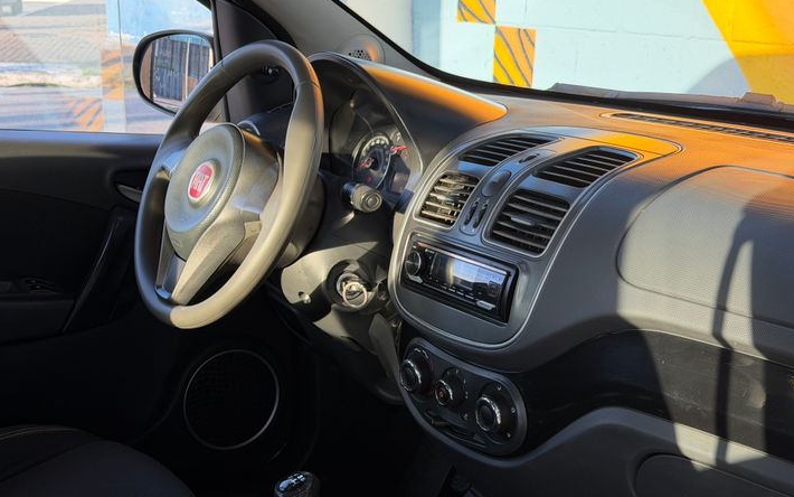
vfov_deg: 23.5
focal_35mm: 55
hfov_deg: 36.9
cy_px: 301
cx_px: 422
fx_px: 1190
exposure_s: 1/172
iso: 64
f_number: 1.78
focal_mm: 6.76
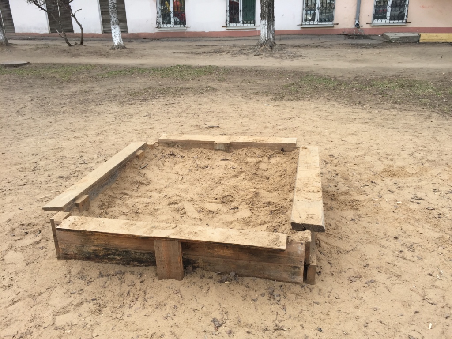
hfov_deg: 61.7
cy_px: 170
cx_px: 226
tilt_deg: -23.0
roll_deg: +1.7
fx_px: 379
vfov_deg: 48.2
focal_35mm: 29
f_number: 2.2
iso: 32
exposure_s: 1/215
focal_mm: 4.15
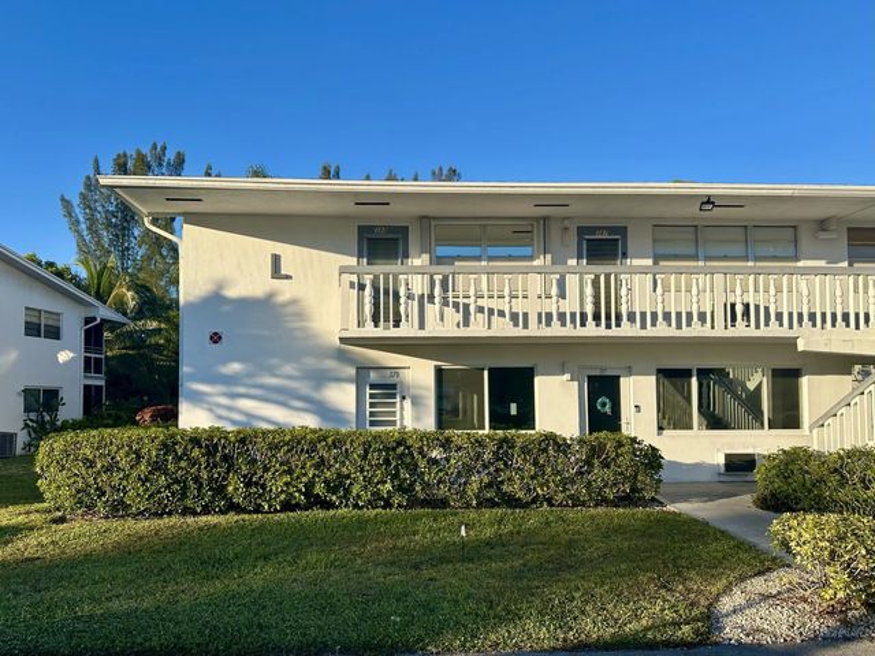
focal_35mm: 24
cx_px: 438
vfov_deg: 56.8
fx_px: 607
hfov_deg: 71.6
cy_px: 328
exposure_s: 1/2967
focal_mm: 6.86
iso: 80
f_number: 1.78
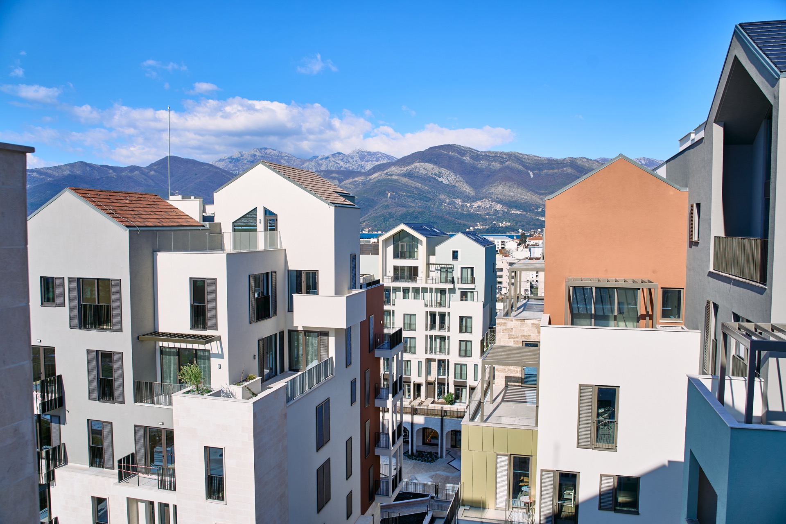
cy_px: 262
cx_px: 393
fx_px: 611
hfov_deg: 65.5
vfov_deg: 46.4
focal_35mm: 28
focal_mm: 28
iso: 100
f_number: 5.6
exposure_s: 1/500
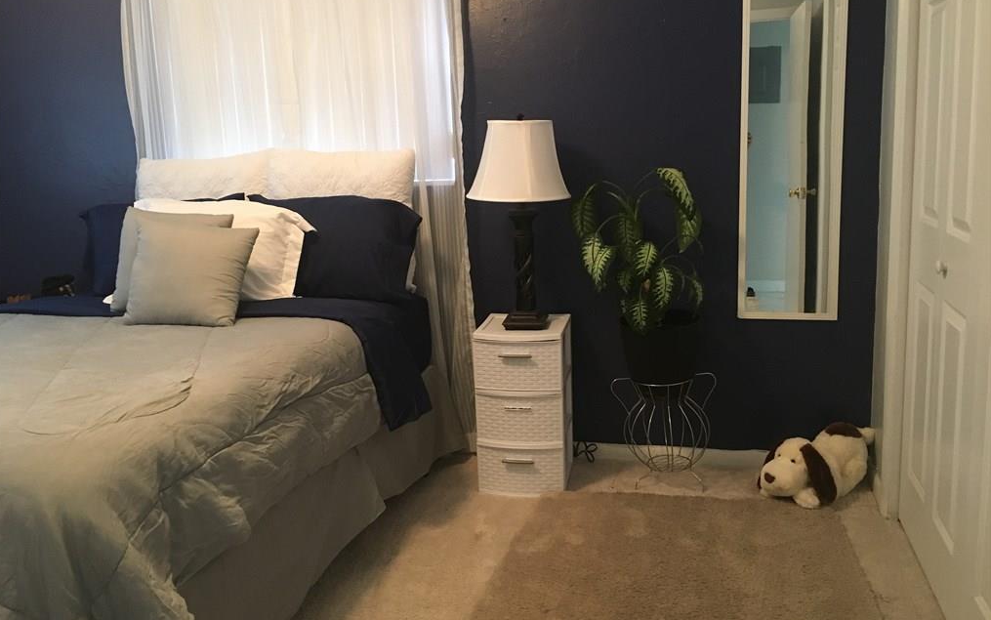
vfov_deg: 40.6
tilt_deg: -8.1
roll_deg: +2.4
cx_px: 493
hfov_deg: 61.2
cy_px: 284
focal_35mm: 31
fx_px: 837
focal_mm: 4.15
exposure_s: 1/17
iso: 200
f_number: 2.2
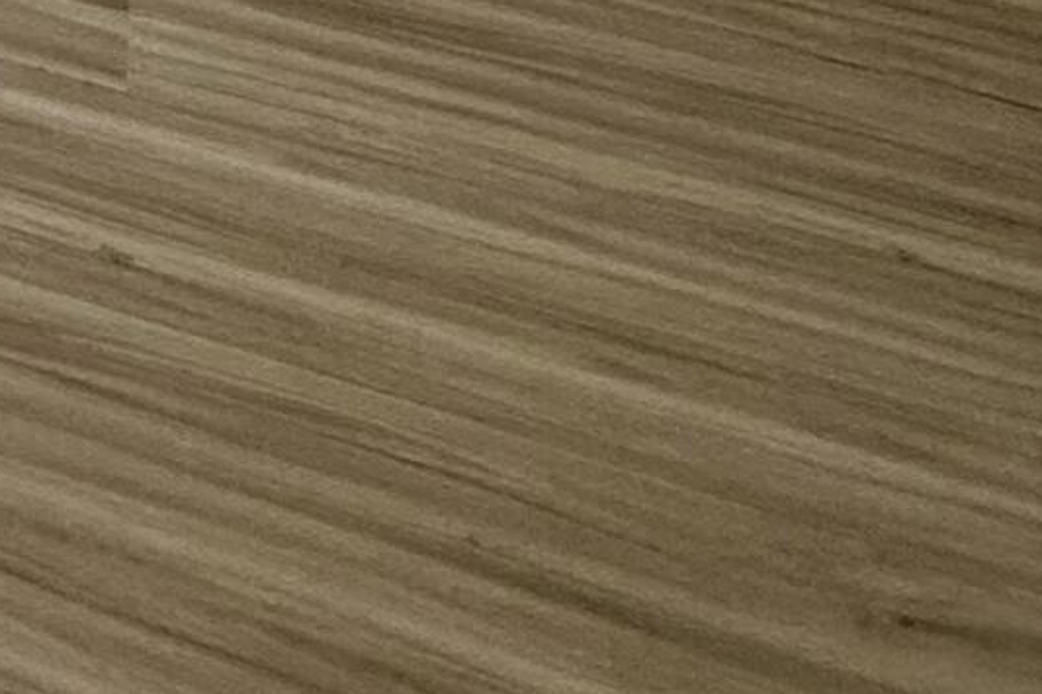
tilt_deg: -2.2
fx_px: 2373
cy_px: -1249
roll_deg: -1.0
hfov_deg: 17.2
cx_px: -1099
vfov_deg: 11.6
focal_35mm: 82
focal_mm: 2.22
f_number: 2.2
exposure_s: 1/120
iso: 125
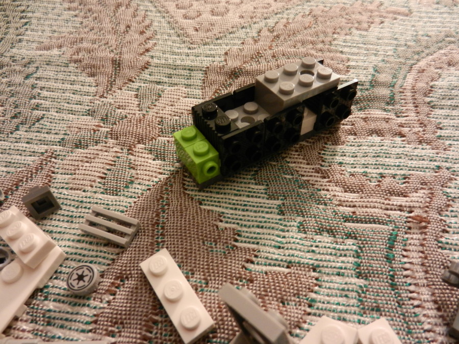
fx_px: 331
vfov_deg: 54.9
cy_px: 172
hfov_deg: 69.4
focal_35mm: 25
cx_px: 230
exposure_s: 1/1.3
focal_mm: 4.5
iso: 400
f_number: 3.5
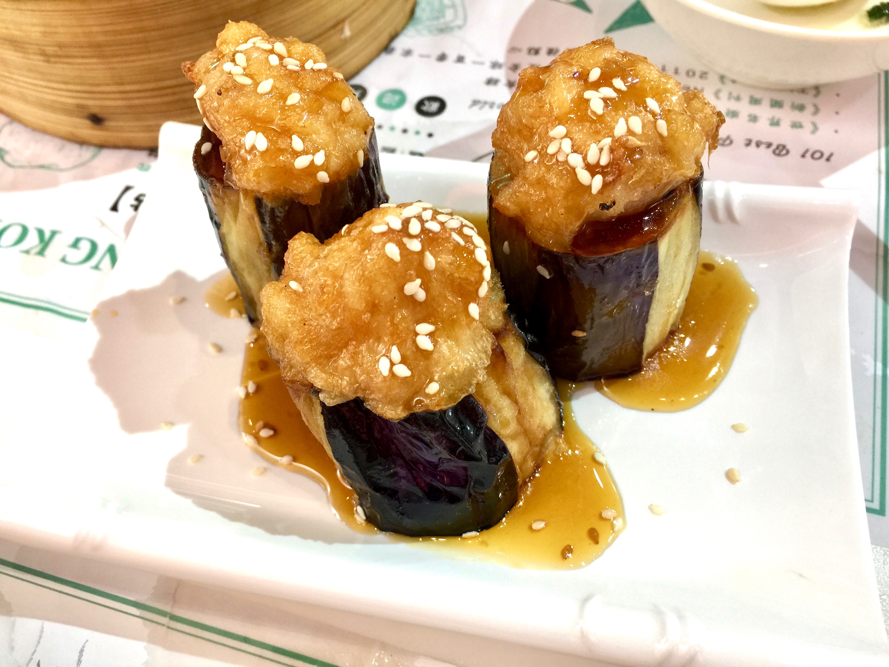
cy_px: 334
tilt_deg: -56.5
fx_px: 745
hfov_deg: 61.7
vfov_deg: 48.2
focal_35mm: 29
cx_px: 444
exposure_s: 1/17
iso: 50
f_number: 2.2
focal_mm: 4.15
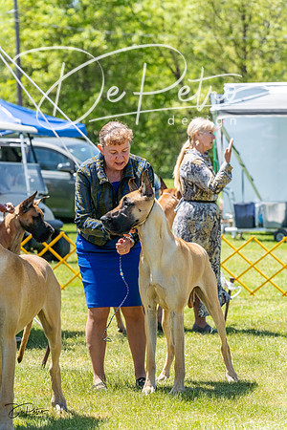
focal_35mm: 150
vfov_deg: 13.7
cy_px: 215
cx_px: 144
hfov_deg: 9.1
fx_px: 1794
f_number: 6.3
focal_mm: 150
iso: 1000
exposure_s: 1/2500
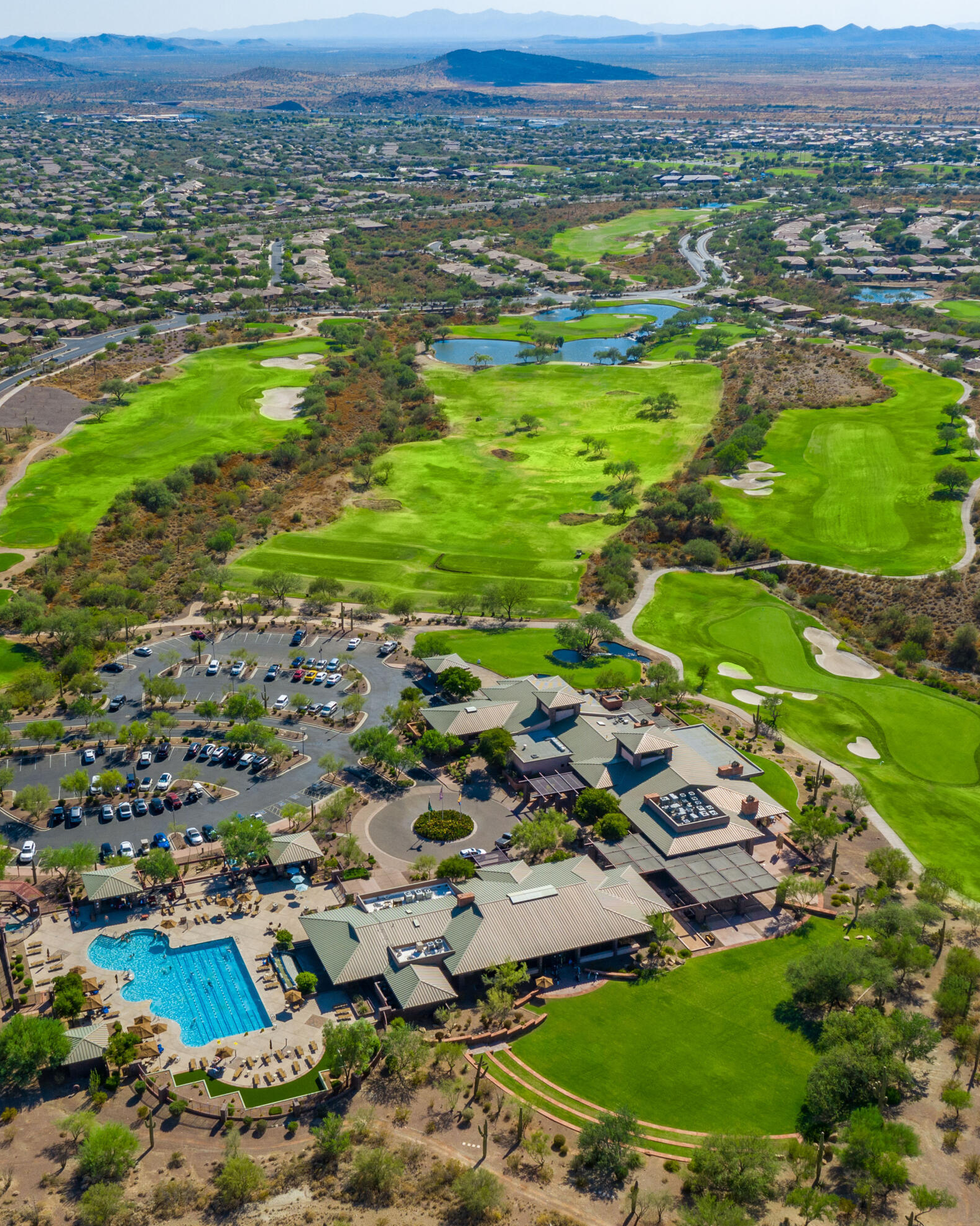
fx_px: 1450
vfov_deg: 45.8
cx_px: 405
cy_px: 611
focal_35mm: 40
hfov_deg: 37.2
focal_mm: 10.26
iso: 100
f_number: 5.6
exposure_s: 1/500
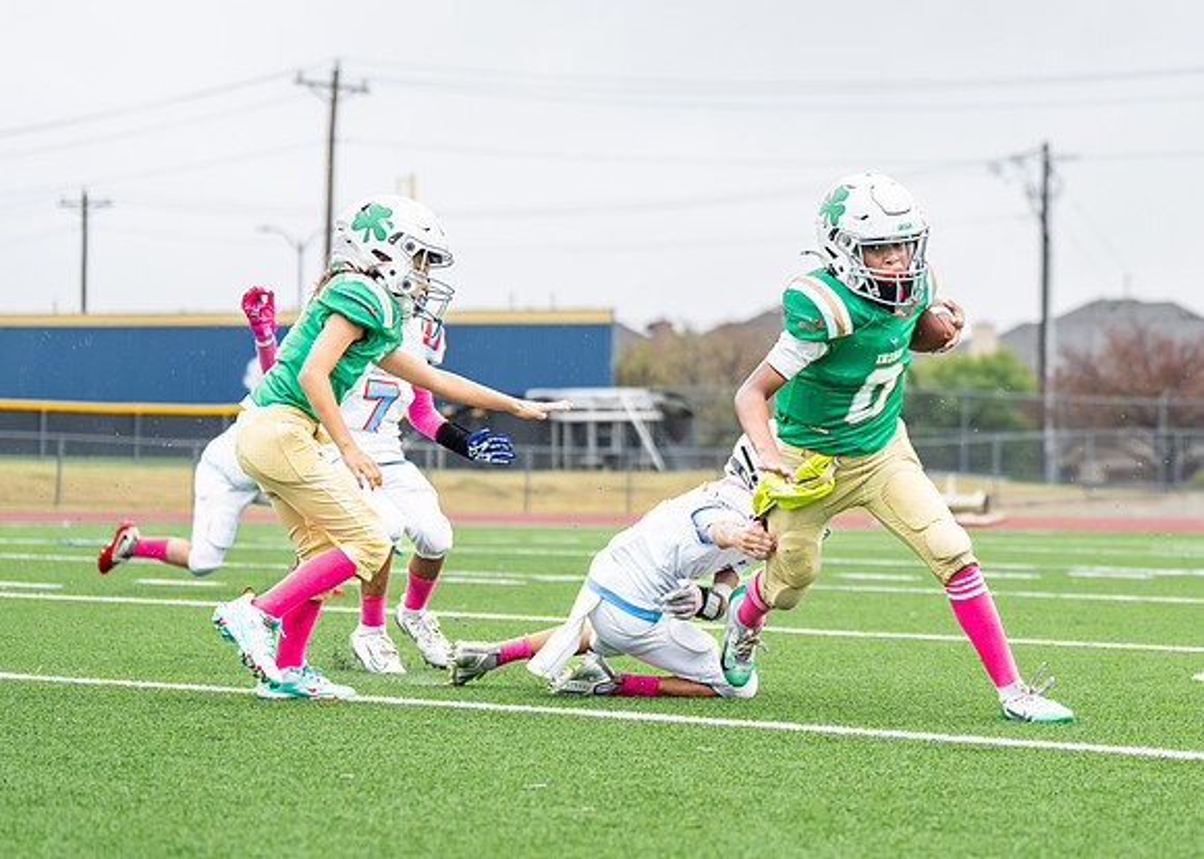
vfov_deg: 9.9
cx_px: 958
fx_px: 4965
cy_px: 363
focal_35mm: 145
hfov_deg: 13.8
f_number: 2.8
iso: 500
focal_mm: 79
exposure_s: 1/1000
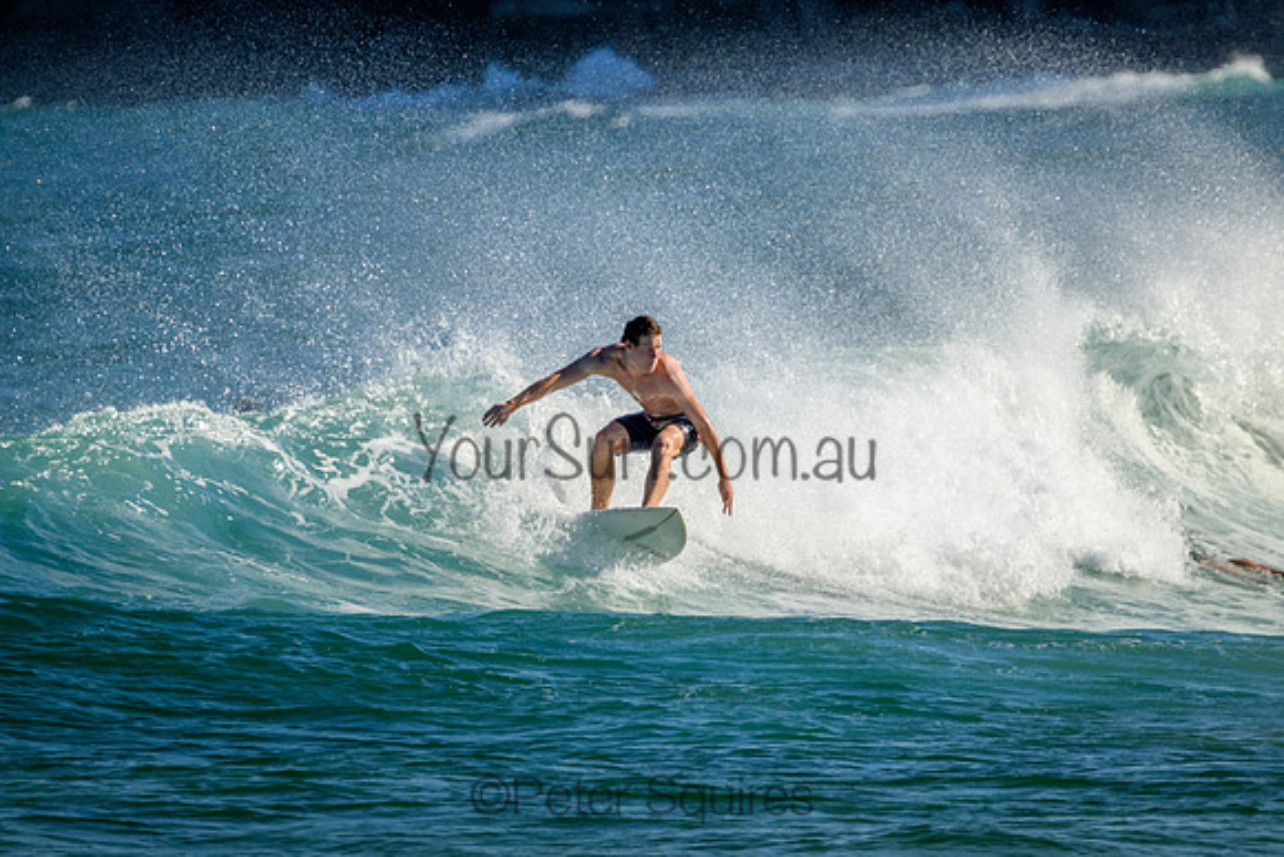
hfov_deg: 2.6
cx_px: 642
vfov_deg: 1.7
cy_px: 428
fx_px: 28539
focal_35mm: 800
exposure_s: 1/2000
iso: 720
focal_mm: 800
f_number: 11
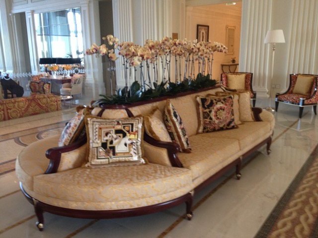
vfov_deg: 40.7
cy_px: 119
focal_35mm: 35
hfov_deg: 52.6
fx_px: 322
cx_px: 159
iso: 100
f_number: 2.4
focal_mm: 4.28
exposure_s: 1/20
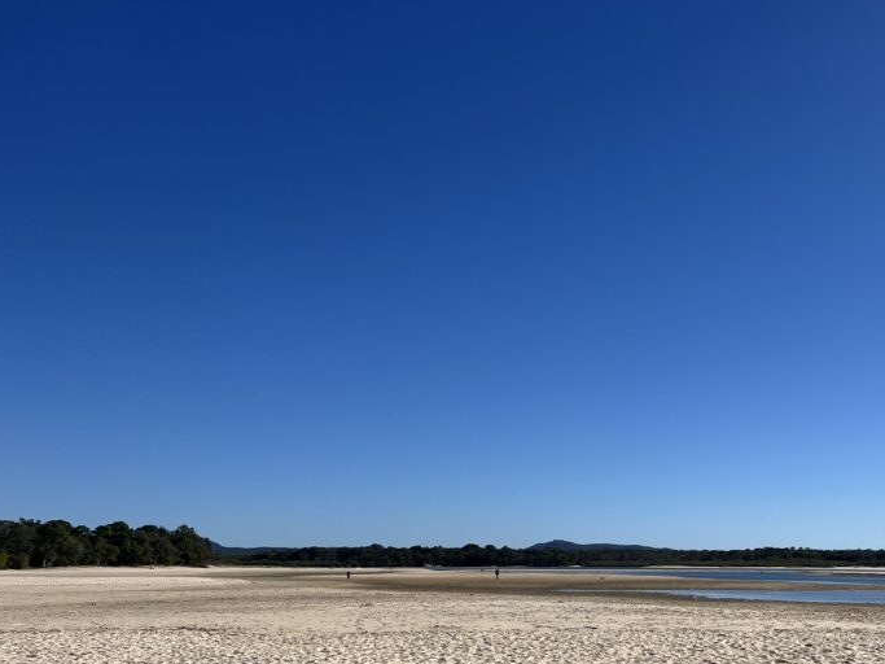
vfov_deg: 36.3
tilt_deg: +6.3
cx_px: 657
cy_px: 464
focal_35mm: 39
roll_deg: +0.5
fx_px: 997
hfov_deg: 46.3
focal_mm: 5.7
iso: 50
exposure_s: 1/8000
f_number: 1.5
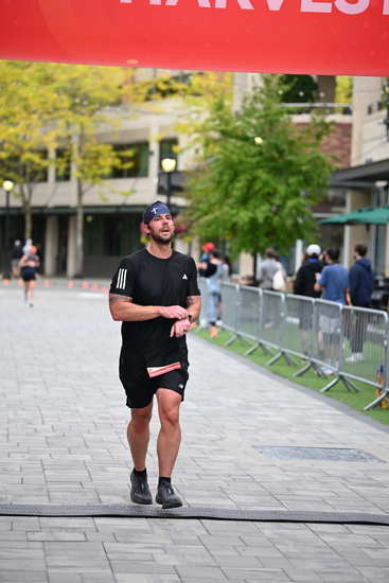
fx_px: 1636
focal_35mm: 101
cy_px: 292
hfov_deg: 13.6
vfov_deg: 20.2
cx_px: 194
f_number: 2.8
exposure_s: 1/2000
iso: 640
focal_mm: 101
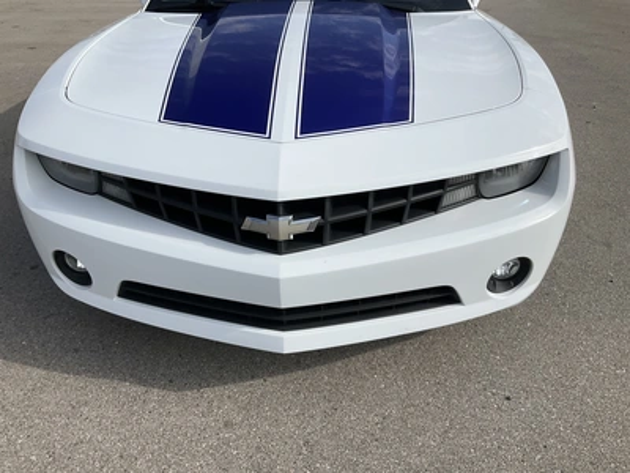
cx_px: 315
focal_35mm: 29
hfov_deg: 61.7
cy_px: 236
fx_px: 528
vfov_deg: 48.2
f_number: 1.8
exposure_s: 1/2667
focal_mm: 3
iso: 25
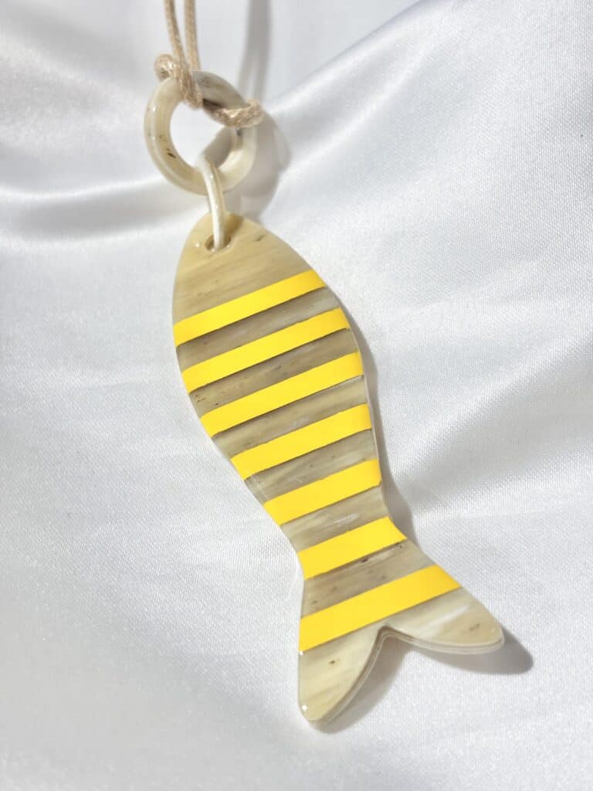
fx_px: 1188
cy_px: 396
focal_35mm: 52
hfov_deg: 28.0
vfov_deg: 36.8
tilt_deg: -47.7
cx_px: 296
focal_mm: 5.96
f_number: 1.6
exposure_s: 1/319
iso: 32
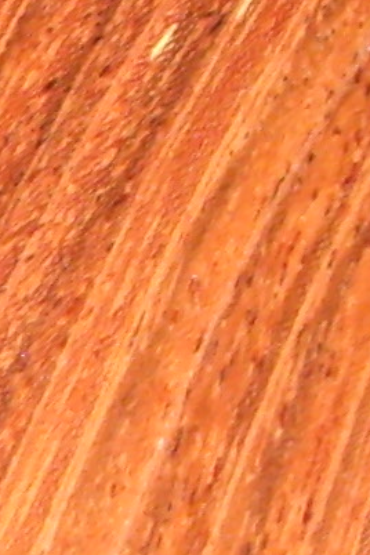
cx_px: -852
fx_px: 4270
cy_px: 407
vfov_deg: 7.4
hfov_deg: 4.7
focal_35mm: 277
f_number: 2.7
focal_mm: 6.2
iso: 200
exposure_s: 1/40
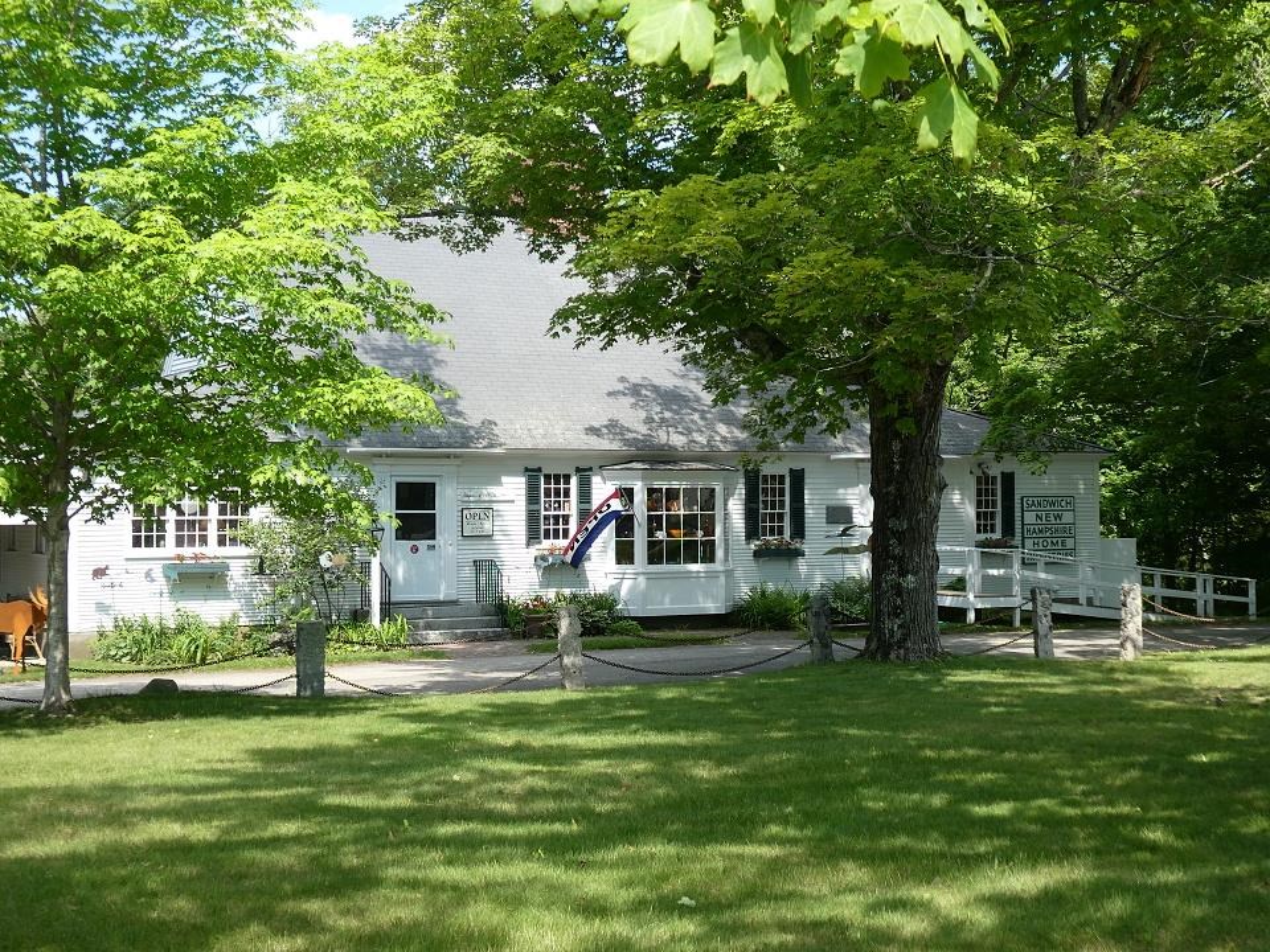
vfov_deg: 29.1
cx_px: 635
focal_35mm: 50
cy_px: 476
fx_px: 1834
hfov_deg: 38.2
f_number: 4.1
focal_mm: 9
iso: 80
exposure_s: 1/200
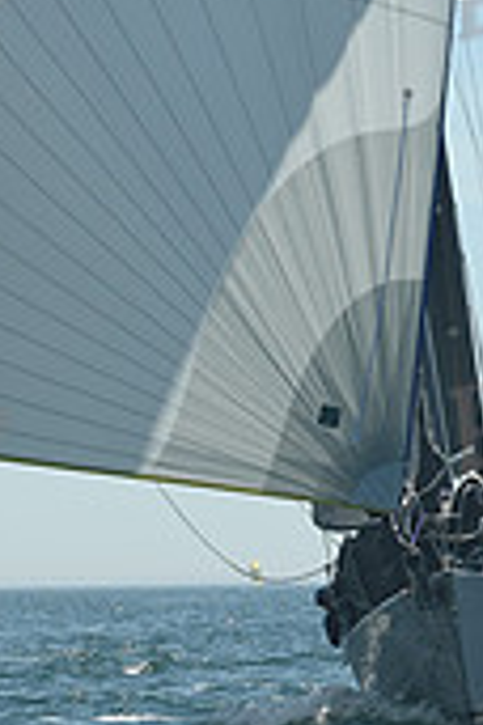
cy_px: -229
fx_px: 5594
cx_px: 231
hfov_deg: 4.9
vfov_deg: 7.3
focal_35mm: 278
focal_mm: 82
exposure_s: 1/1000
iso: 320
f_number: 8
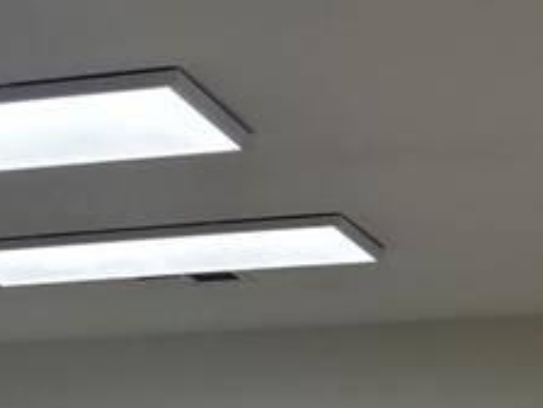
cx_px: -165
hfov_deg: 15.7
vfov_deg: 11.5
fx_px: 1867
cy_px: 755
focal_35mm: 119
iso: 100
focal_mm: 5.96
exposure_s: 1/120
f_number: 1.6
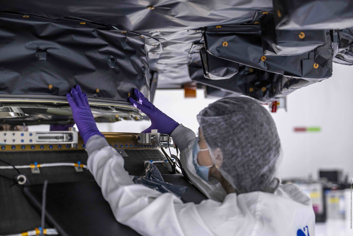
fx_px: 628
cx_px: 176
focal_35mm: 64
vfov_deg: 21.2
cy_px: 118
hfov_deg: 31.4
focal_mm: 64
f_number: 2.8
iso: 1600
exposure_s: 1/80
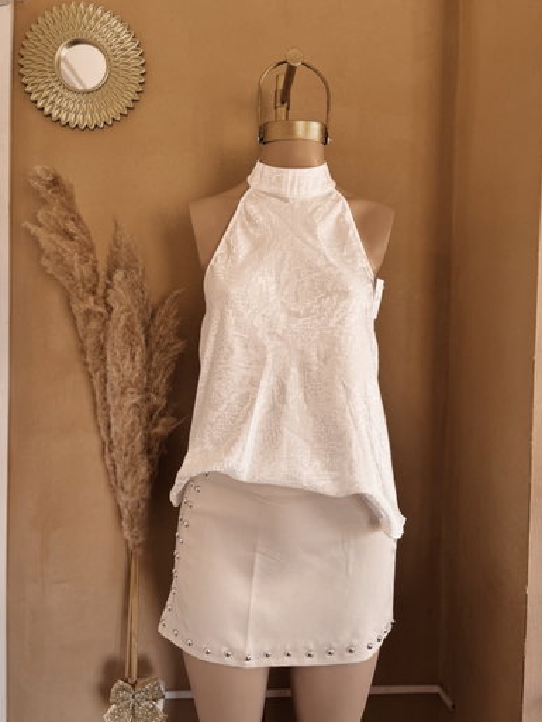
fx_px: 563
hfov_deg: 51.4
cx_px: 280
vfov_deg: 65.3
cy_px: 351
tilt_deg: -2.0
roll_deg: -1.3
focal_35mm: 27
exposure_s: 1/121
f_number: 1.6
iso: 80
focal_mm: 5.96
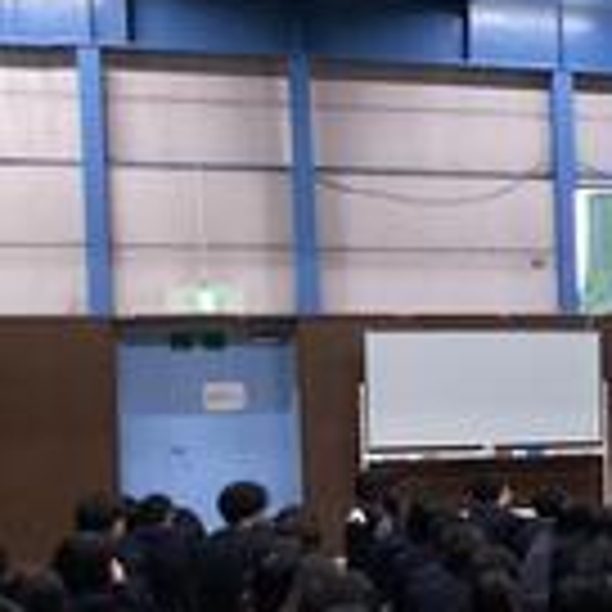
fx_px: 1820
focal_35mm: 91
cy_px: 454
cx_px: 1004
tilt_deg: -3.7
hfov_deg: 16.7
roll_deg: +1.5
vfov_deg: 19.0
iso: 200
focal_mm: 3.3
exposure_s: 1/60
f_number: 2.4
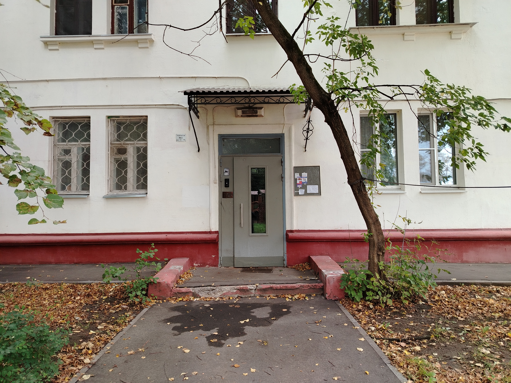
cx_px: 256
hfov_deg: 71.6
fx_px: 354
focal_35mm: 24
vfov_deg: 56.8
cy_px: 192
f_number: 1.75
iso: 397
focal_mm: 5.25
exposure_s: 1/100
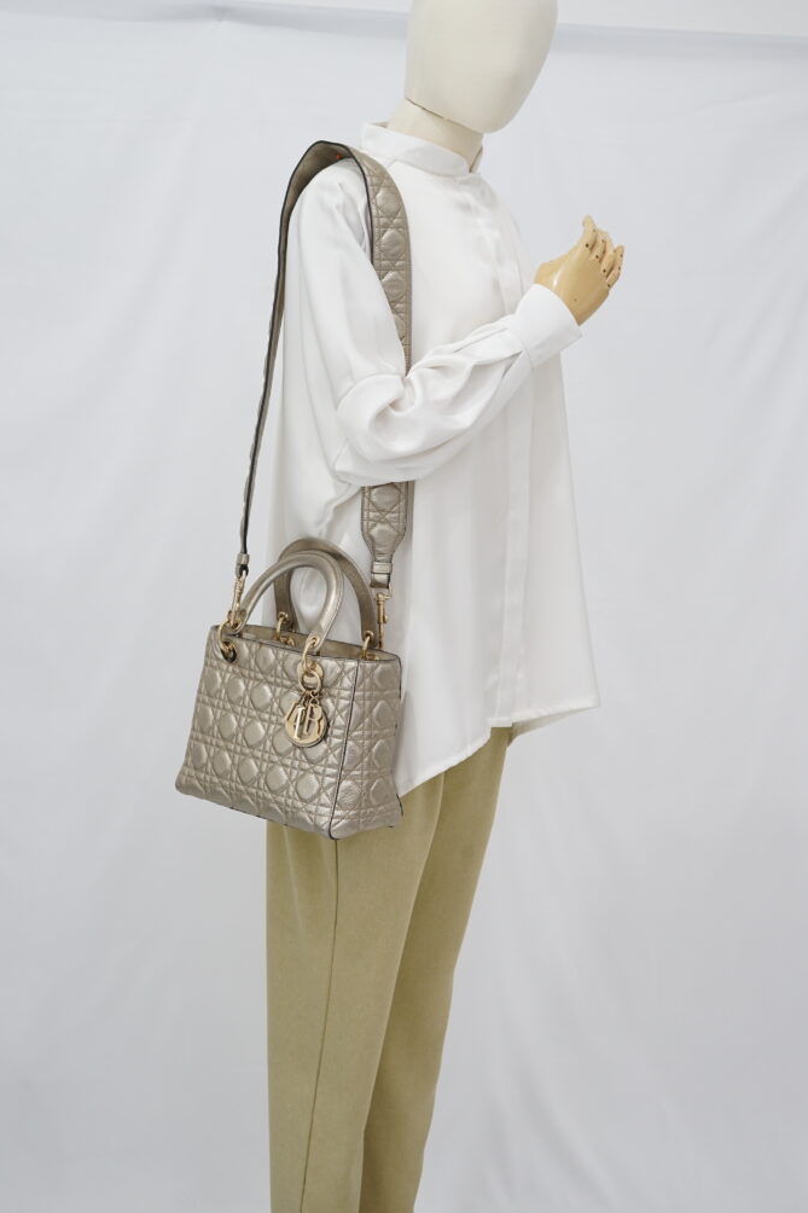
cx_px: 402
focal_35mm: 51
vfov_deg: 38.9
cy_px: 600
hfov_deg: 26.5
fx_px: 1717
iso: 640
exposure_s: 1/13
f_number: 6.3
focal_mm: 50
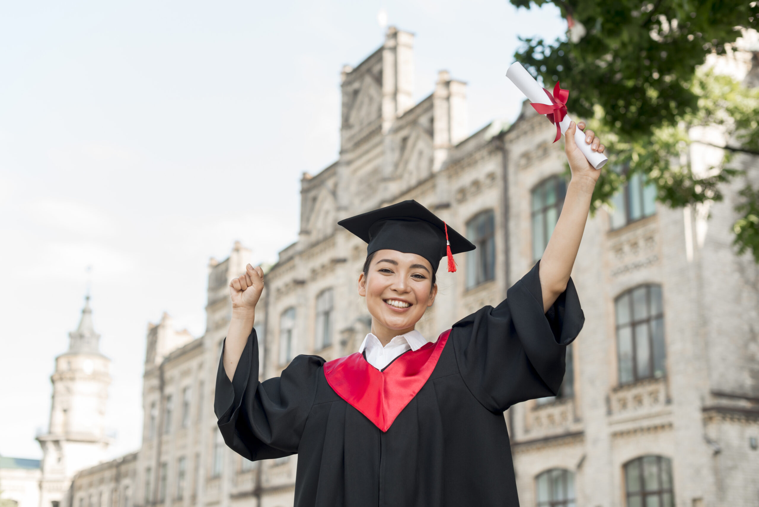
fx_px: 1055
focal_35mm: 50
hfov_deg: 39.6
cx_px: 380
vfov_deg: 27.0
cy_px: 254
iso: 250
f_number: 3.2
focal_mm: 50
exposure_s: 1/200
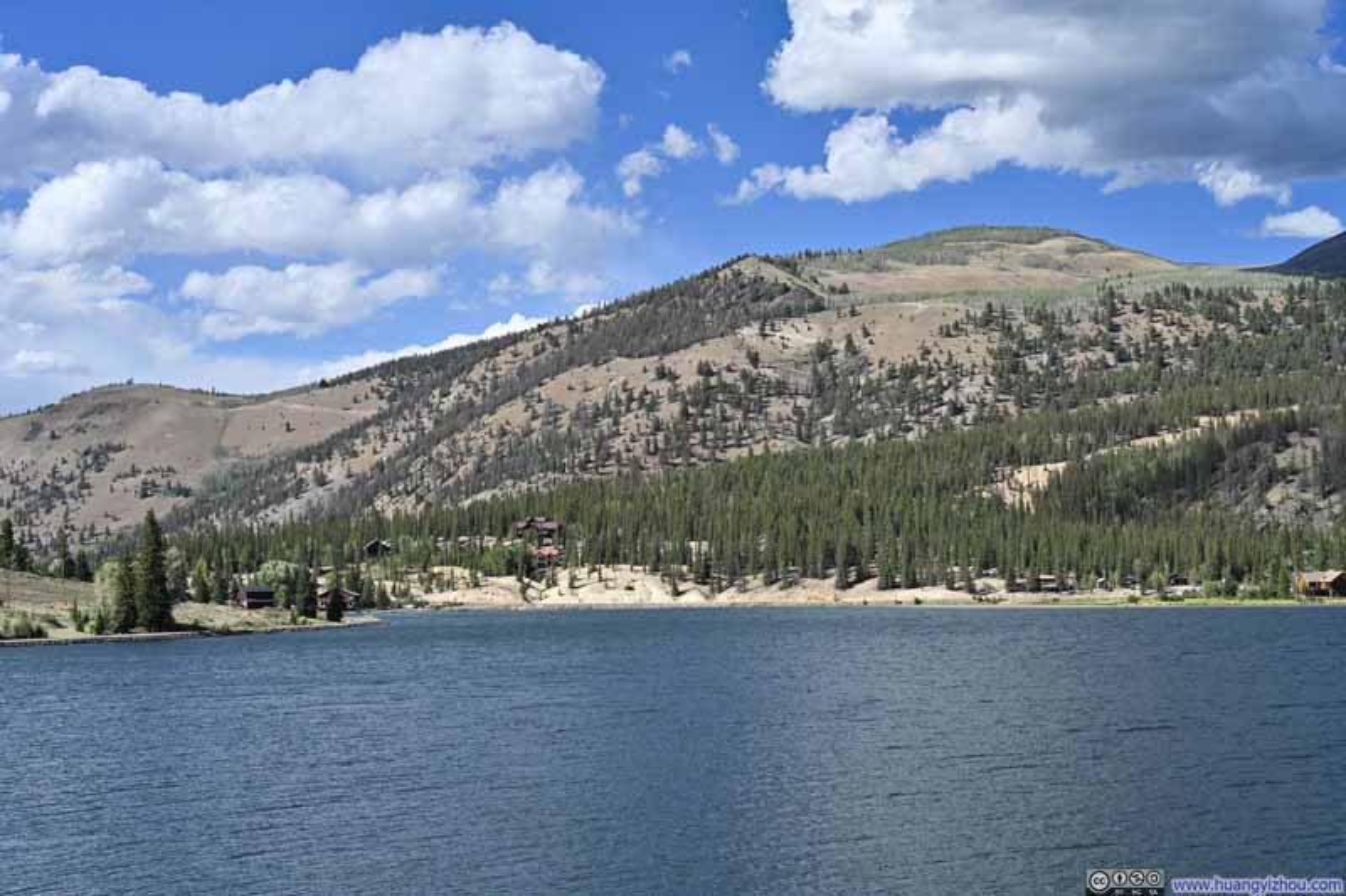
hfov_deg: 38.9
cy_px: 448
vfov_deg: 26.5
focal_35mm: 51
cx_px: 673
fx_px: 1906
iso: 64
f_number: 5.6
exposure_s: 1/640
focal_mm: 51
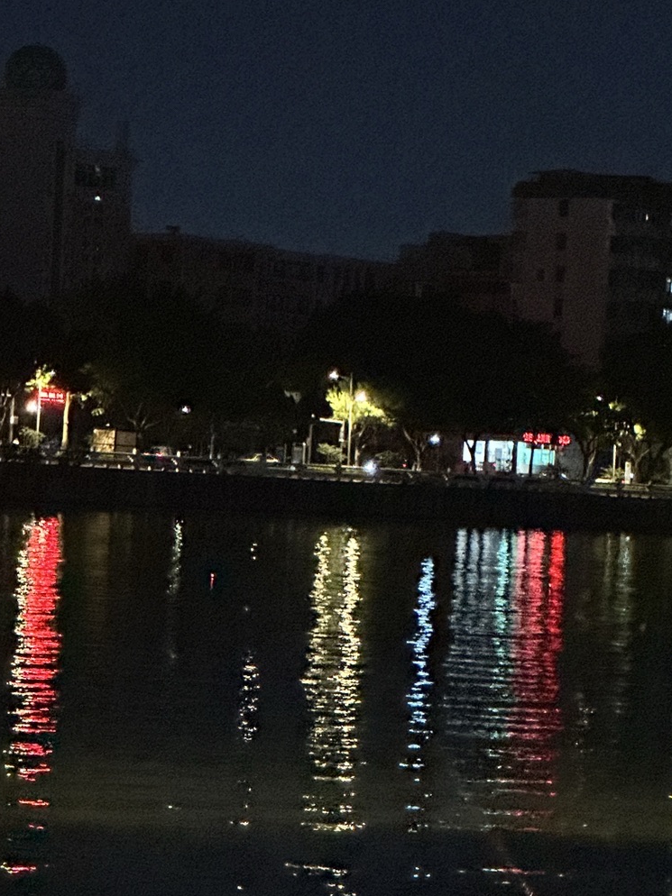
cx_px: 611
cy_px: 683
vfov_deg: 12.7
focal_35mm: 155
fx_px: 4014
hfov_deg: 9.5
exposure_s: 1/19
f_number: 2.8
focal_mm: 9
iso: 2000
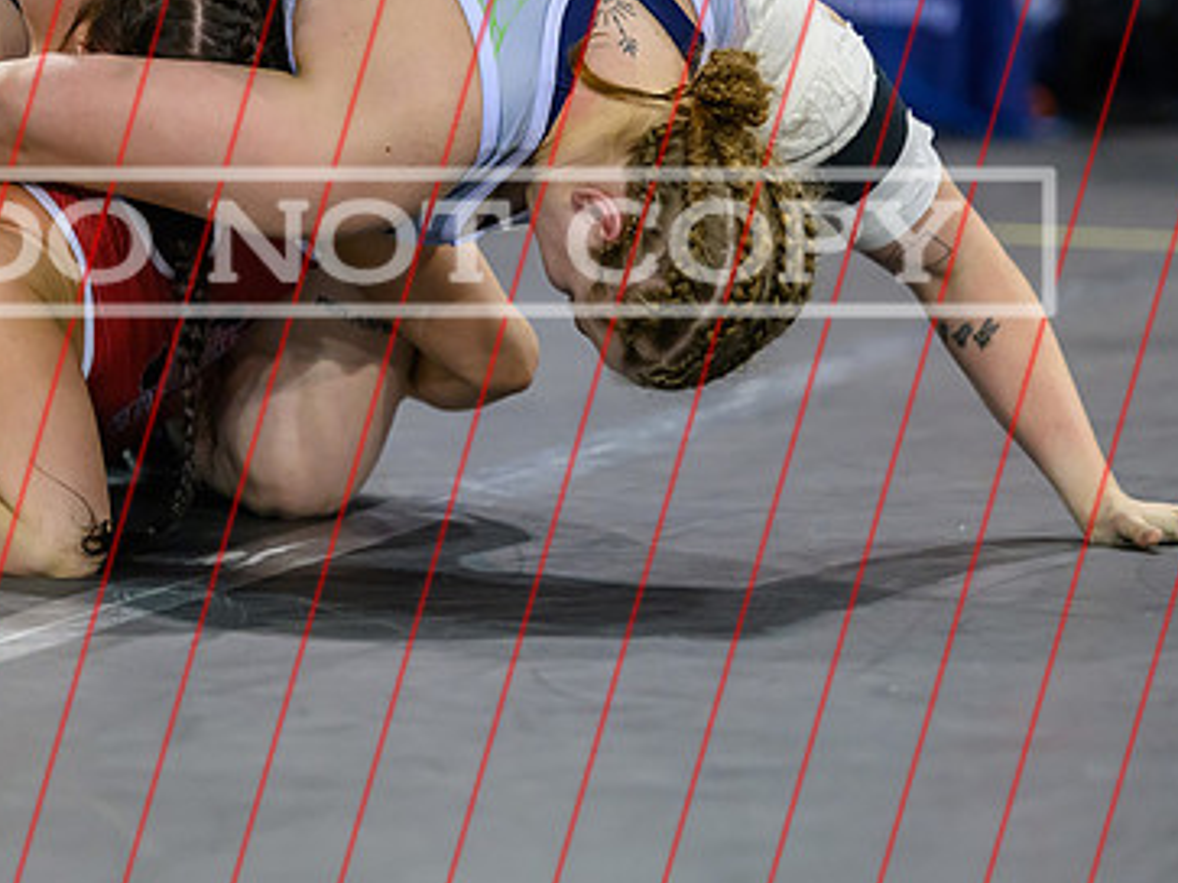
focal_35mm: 212
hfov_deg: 9.3
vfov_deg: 7.0
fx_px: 7212
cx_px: 444
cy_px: 330
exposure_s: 1/800
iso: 6400
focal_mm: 125
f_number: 2.8
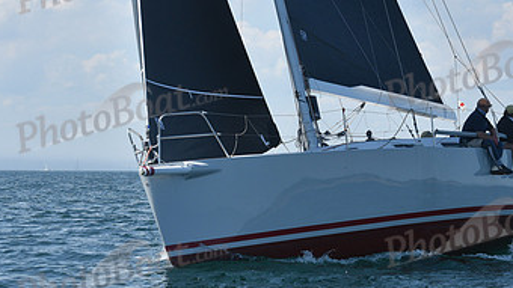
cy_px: 171
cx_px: 308
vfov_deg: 9.7
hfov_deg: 17.1
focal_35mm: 125
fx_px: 1700
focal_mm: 70
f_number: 7.1
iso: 320
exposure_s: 1/1600
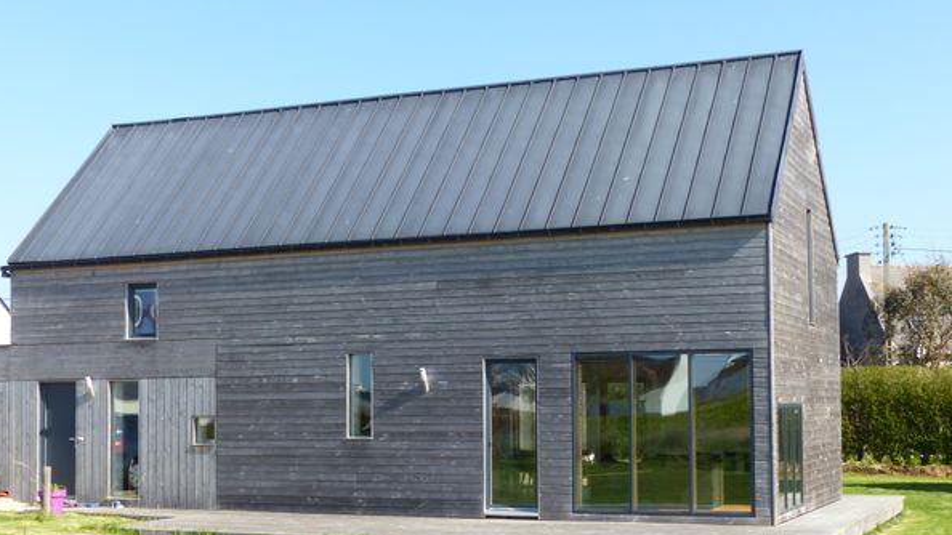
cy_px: 344
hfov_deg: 37.9
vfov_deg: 21.8
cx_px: 473
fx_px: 1388
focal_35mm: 55
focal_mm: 9.1
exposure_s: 1/400
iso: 100
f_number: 4
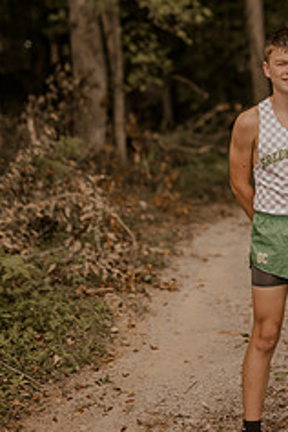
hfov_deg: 14.2
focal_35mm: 95
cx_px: 266
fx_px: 1140
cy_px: 144
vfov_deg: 21.4
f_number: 1.4
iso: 64
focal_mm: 50
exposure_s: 1/1250
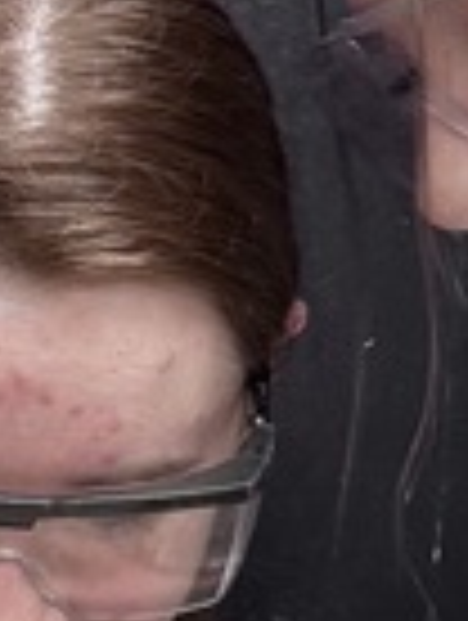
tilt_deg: -17.9
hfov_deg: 8.4
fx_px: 3199
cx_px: 333
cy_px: 950
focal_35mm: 178
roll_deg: -1.0
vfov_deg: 10.7
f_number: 1.78
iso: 320
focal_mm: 6.76
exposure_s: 1/60
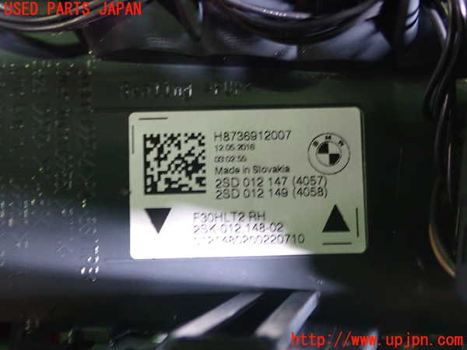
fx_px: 675
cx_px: 234
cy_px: 175
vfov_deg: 29.1
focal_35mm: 50
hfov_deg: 38.2
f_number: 3.2
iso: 800
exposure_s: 1/15
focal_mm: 9.01
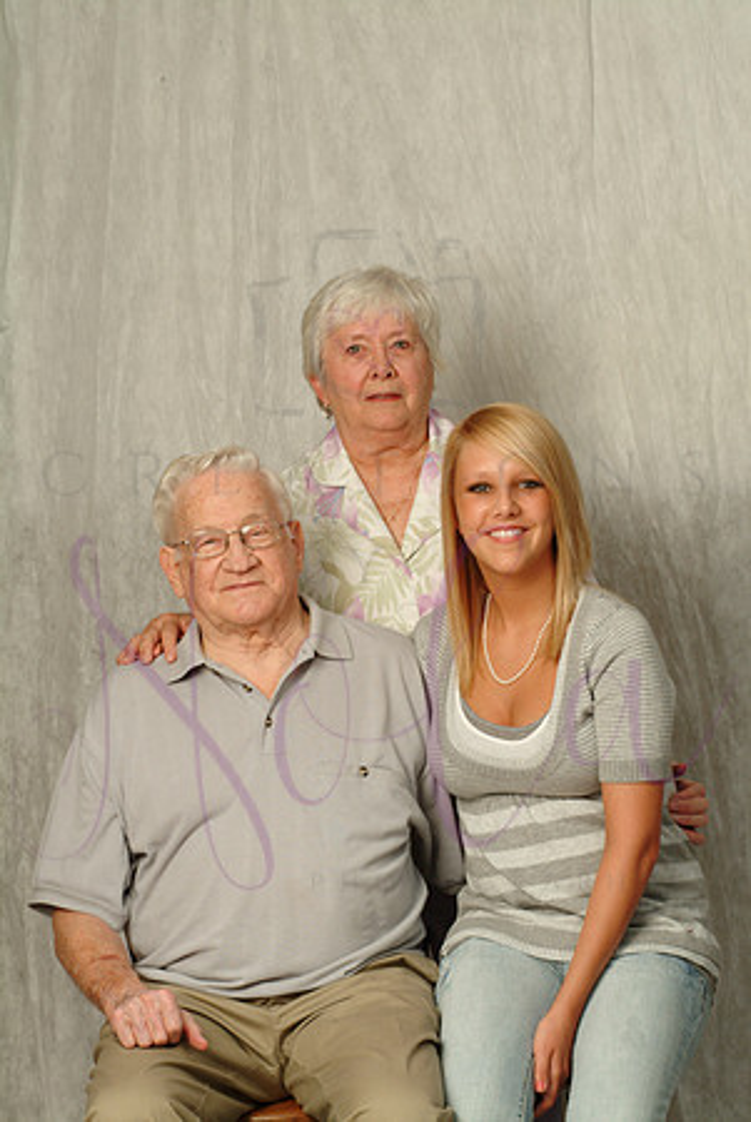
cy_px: 561
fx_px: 3699
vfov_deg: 17.3
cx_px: 376
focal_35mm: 118
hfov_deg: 11.6
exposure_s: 1/125
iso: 400
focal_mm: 79
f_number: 11
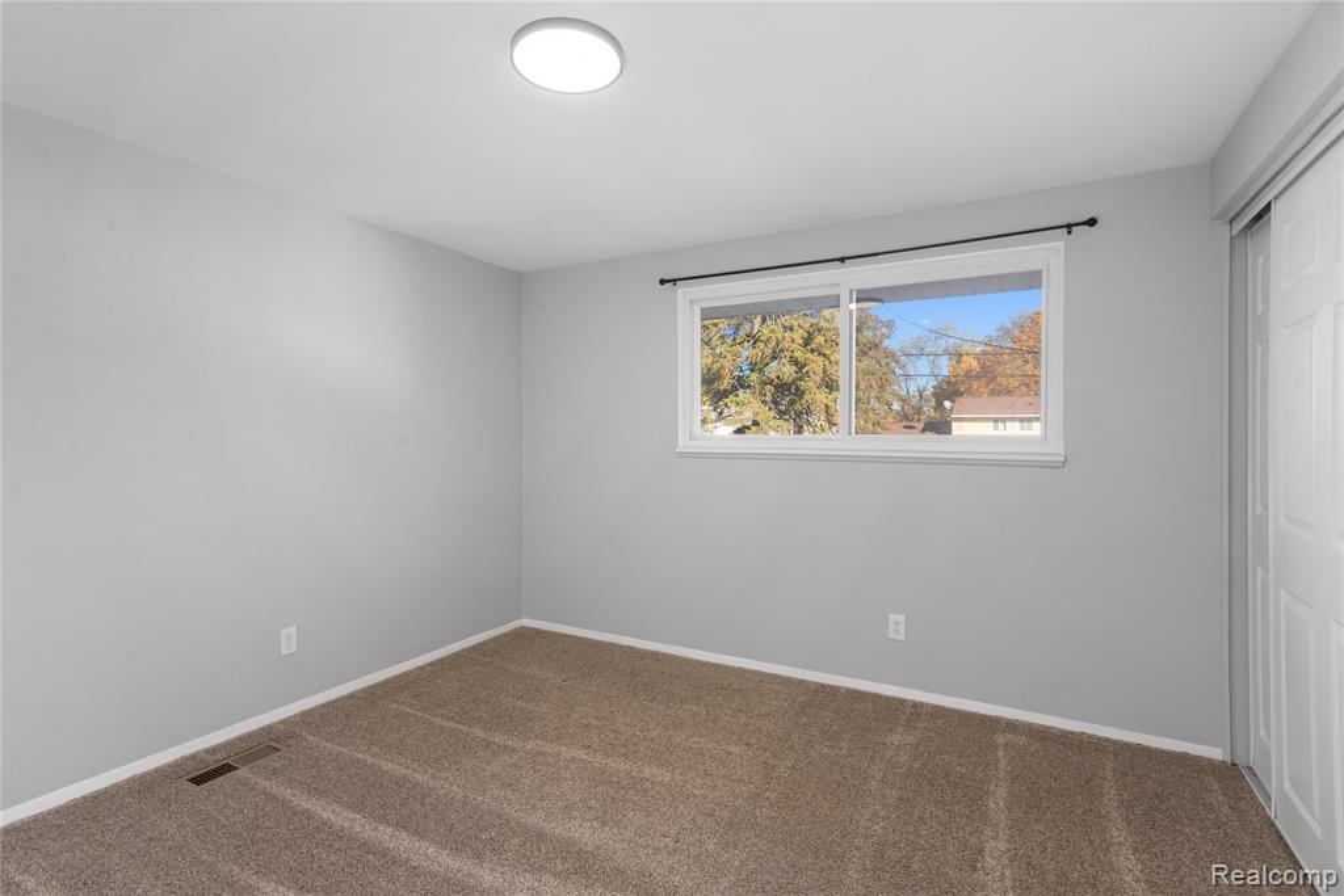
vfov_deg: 70.5
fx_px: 635
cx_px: 672
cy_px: 448
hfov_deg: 93.3
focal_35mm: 17
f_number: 9
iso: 320
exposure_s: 1/10
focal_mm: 17
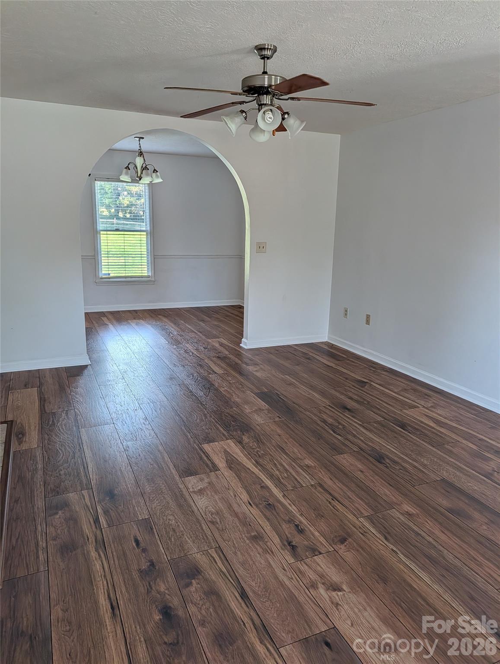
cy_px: 332
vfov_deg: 71.5
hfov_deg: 56.9
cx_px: 250
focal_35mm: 24
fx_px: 461
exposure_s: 1/280
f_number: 1.68
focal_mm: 6.9
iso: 52
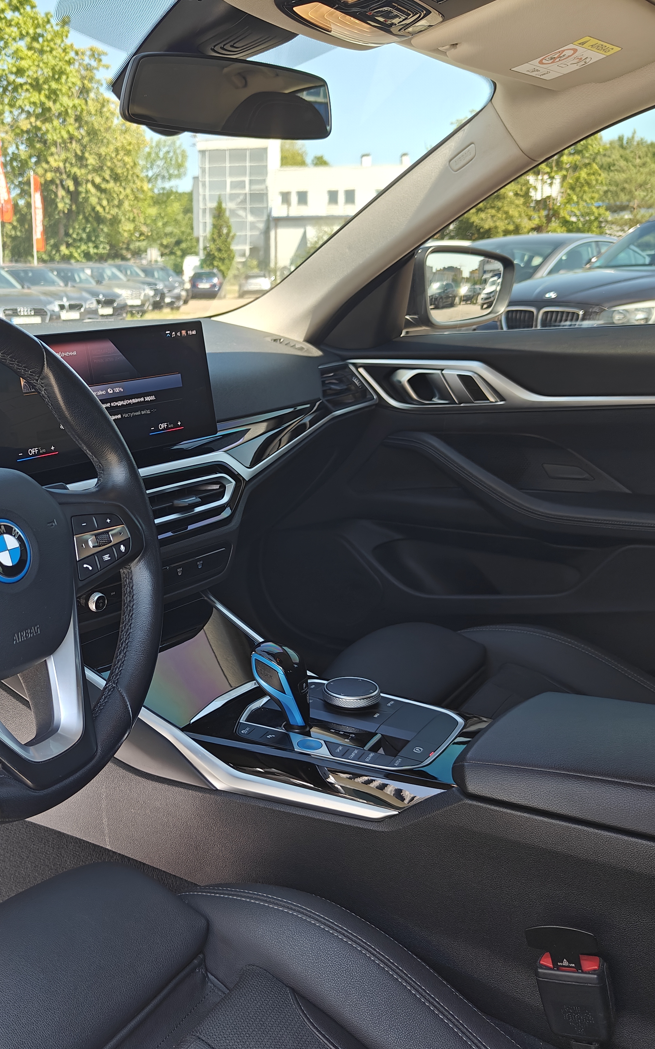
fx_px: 971
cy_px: 525
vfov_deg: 56.7
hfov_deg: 36.1
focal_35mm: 34
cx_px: 135
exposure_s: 1/264
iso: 50
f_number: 1.8
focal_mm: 5.59
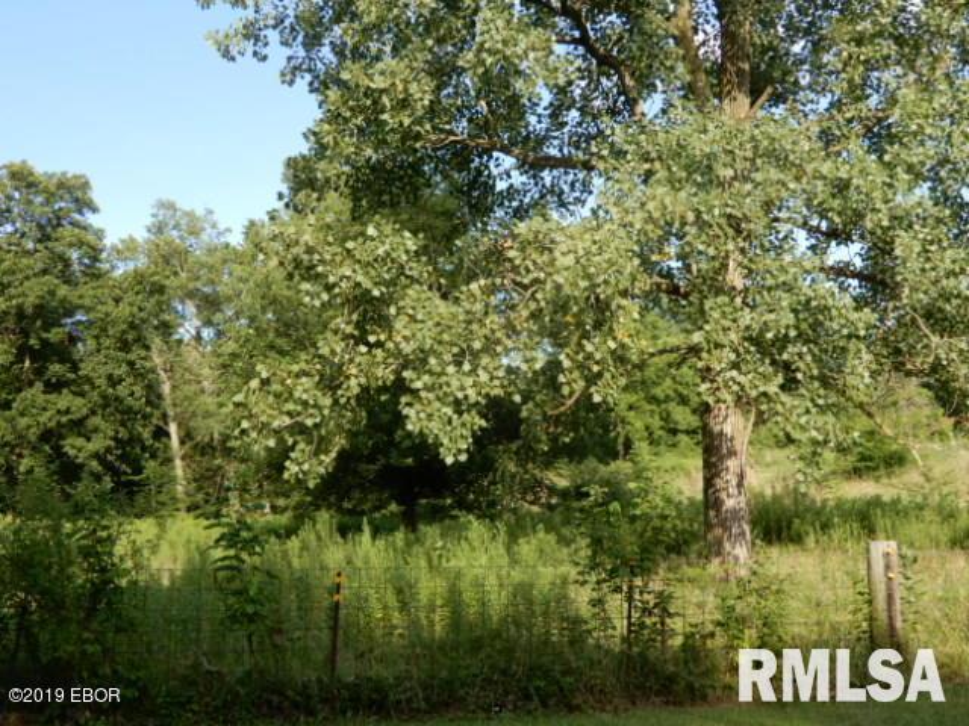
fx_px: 1064
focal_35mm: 38
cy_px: 363
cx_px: 484
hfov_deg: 49.0
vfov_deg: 37.7
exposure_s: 1/250
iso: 80
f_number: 4
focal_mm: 6.8
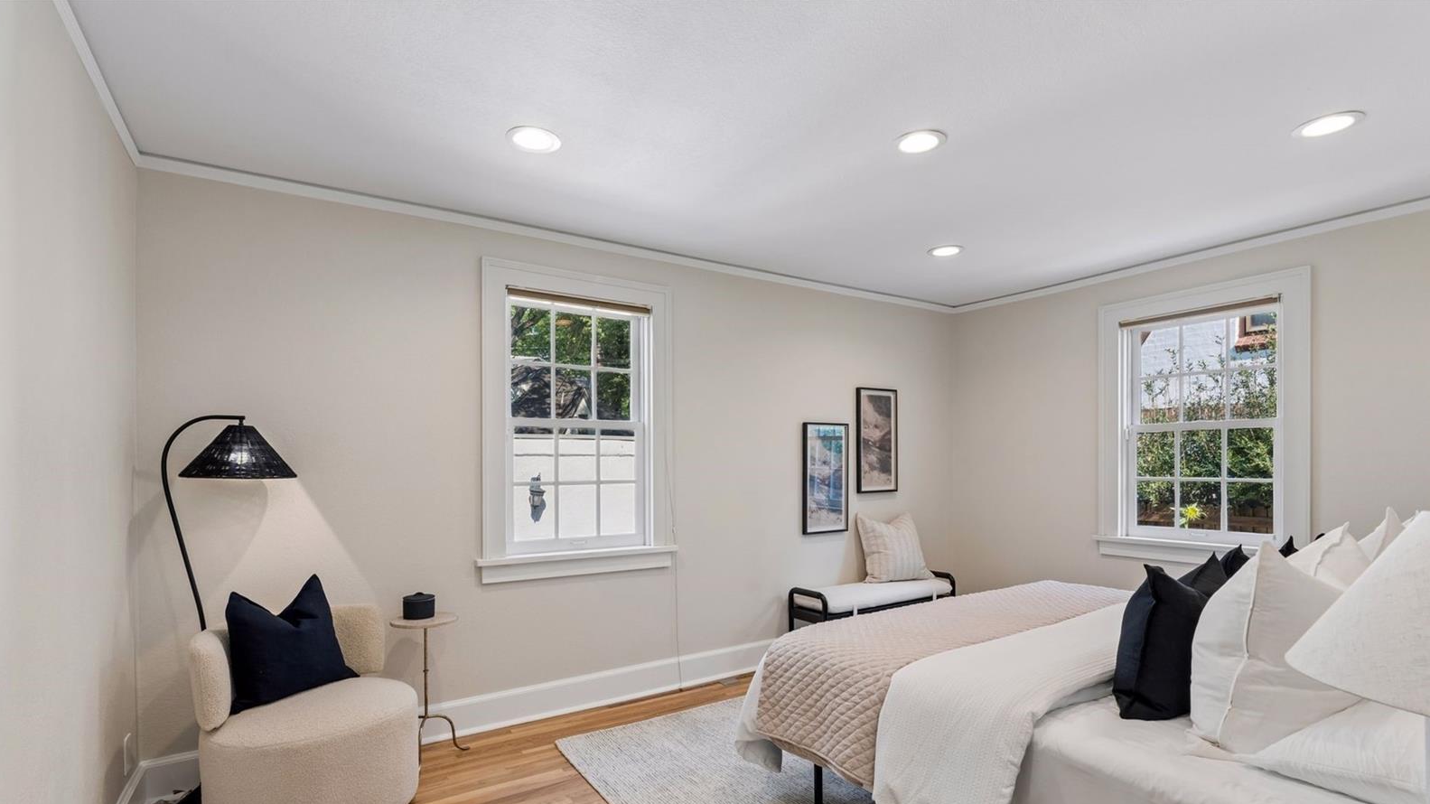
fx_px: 682
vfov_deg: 60.5
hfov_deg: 92.7
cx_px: 715
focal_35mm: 18
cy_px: 480
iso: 400
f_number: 9
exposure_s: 1/25
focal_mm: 17
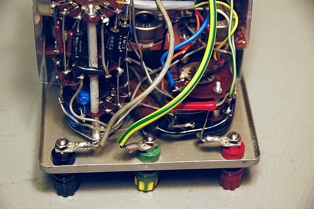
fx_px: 1045
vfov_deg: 11.4
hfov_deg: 17.1
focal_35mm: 120
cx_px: 157
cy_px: 104
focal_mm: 80
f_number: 5.3
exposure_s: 1/25
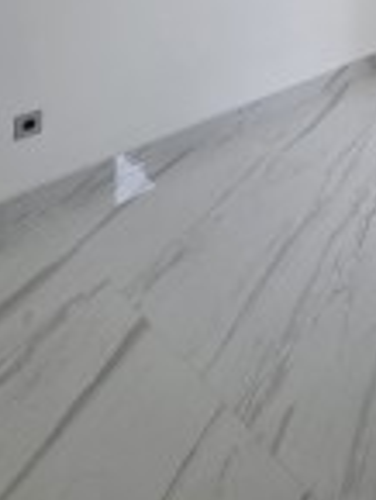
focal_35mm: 36
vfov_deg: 35.2
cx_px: 454
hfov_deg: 32.6
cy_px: -150
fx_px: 521
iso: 160
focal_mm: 2.2
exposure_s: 1/100
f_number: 2.2
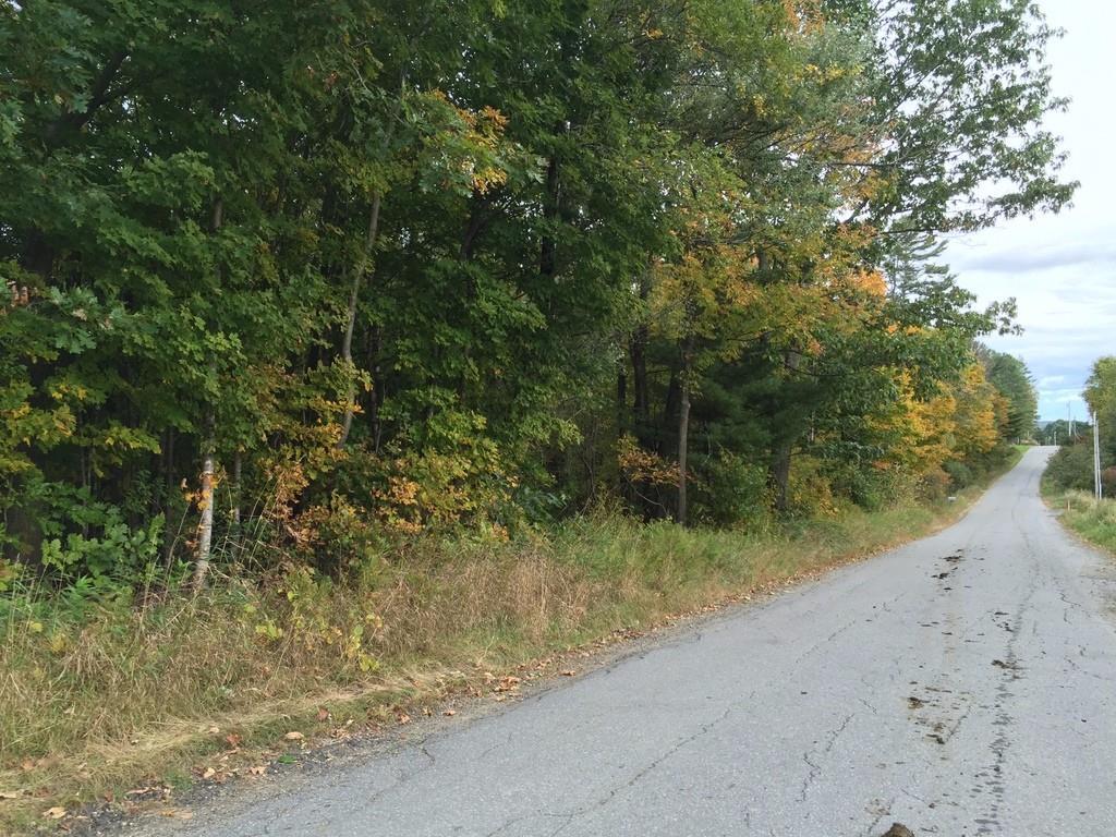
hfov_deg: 61.7
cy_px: 418
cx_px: 558
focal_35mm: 29
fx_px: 935
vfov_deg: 48.2
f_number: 2.2
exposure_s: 1/215
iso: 32
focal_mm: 4.15
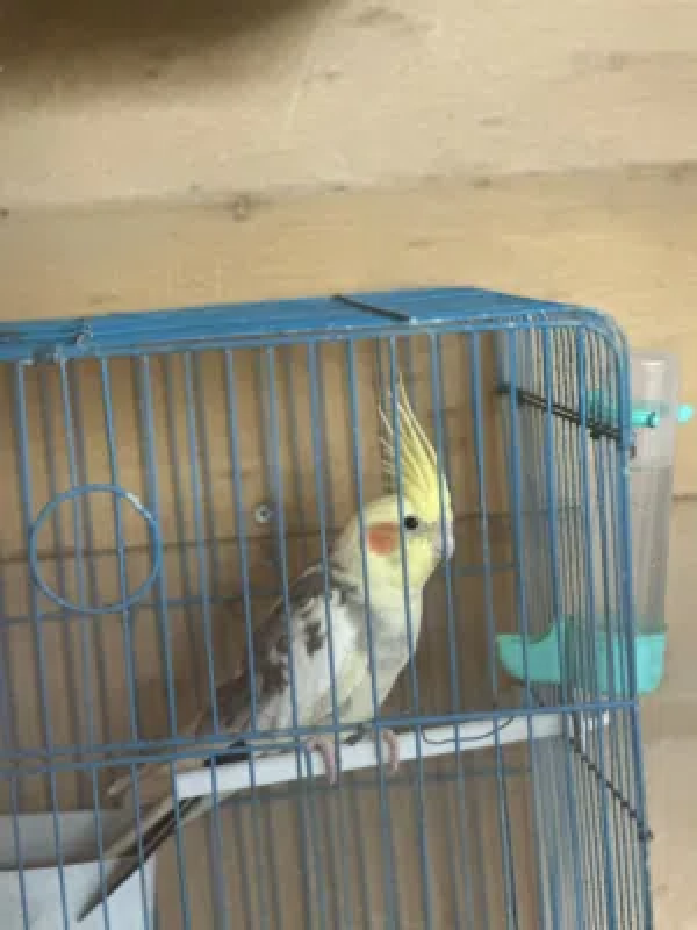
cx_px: 348
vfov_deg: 25.3
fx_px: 2067
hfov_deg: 19.1
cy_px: 465
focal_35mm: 77
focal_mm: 9
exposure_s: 1/37
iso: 400
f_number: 2.8
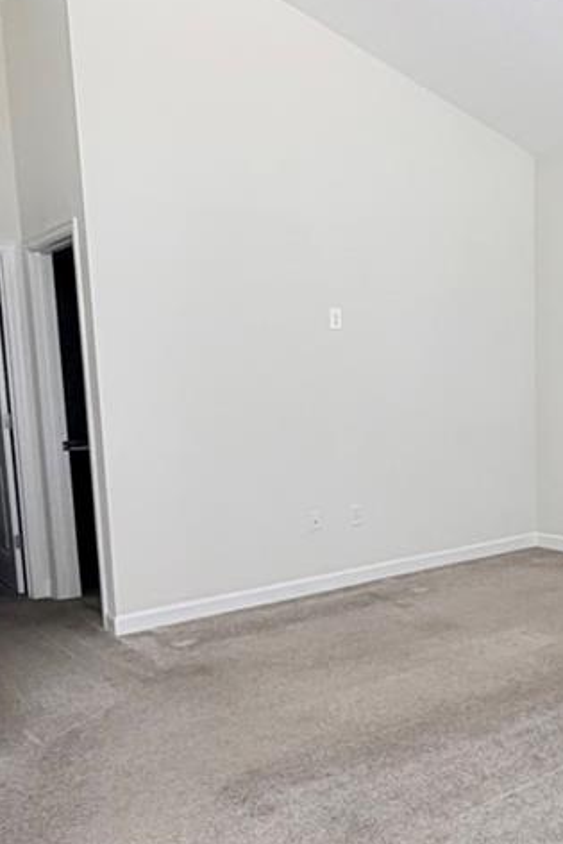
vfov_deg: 51.6
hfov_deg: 35.2
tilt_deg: -8.6
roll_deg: +0.8
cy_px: 502
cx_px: 418
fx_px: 867
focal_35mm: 37
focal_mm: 2.22
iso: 400
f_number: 2.2
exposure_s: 1/60
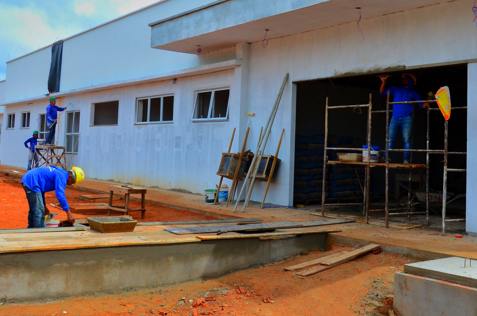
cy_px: 108
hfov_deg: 45.4
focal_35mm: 43
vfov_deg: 30.8
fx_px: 569
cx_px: 269
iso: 400
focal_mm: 18
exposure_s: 1/500
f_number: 5.6
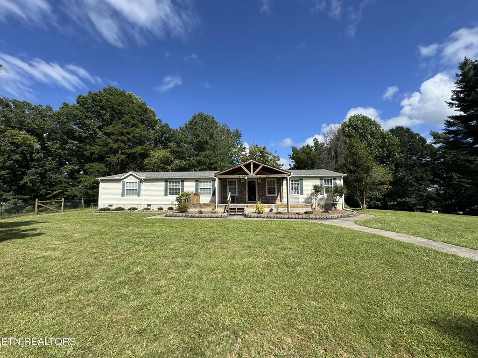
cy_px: 179
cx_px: 239
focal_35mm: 14
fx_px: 193
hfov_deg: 102.1
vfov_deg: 85.7
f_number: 2.2
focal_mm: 2.22
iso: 50
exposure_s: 1/2028
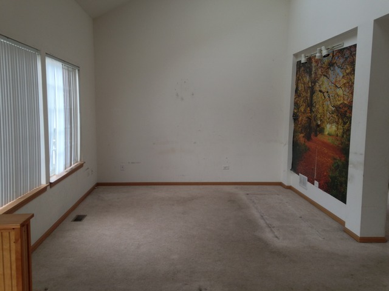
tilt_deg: -7.3
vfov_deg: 42.9
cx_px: 194
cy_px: 146
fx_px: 371
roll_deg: -1.1
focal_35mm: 33
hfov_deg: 55.4
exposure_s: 1/20
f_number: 2.4
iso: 64
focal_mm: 4.12
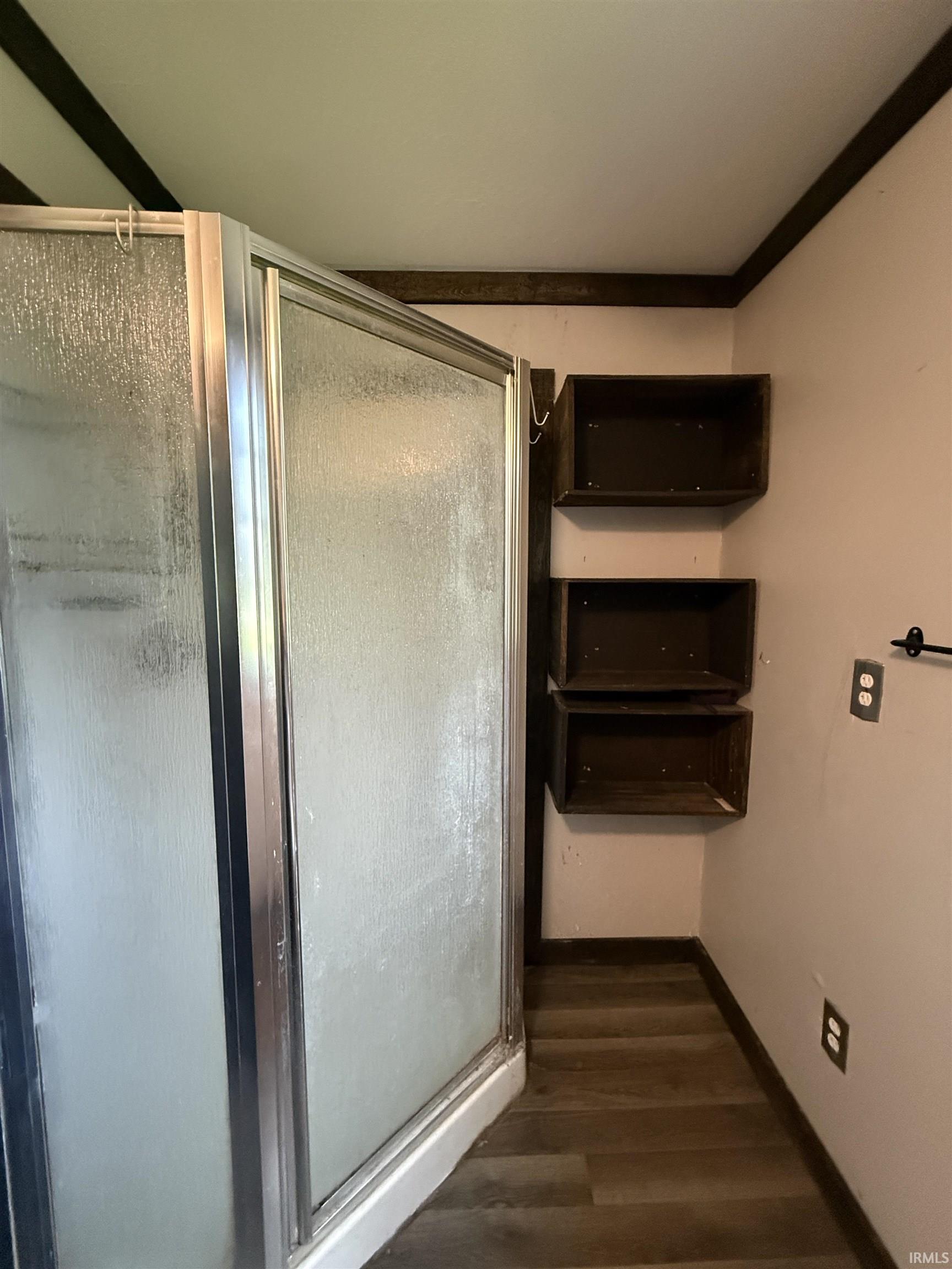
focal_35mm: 14
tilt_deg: -4.3
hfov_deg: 85.7
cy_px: 634
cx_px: 476
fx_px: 513
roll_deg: -0.9
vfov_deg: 102.1
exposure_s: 1/60
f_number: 2.2
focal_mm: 2.22
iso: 800
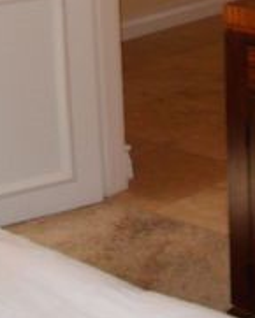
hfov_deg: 12.6
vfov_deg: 15.5
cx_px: 241
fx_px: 1141
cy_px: -14
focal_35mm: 121
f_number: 3
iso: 200
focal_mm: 6.3
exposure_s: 1/45
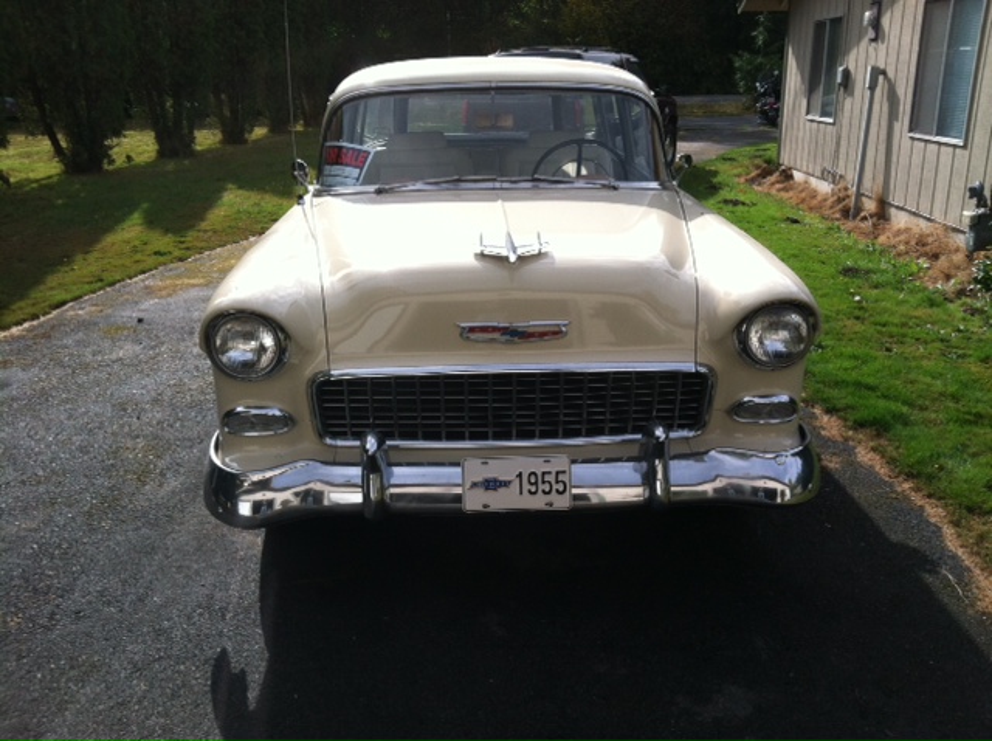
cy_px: 370
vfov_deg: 40.6
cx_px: 496
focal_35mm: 35
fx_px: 1002
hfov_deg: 52.7
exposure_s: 1/909
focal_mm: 3.9
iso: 80
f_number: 2.8
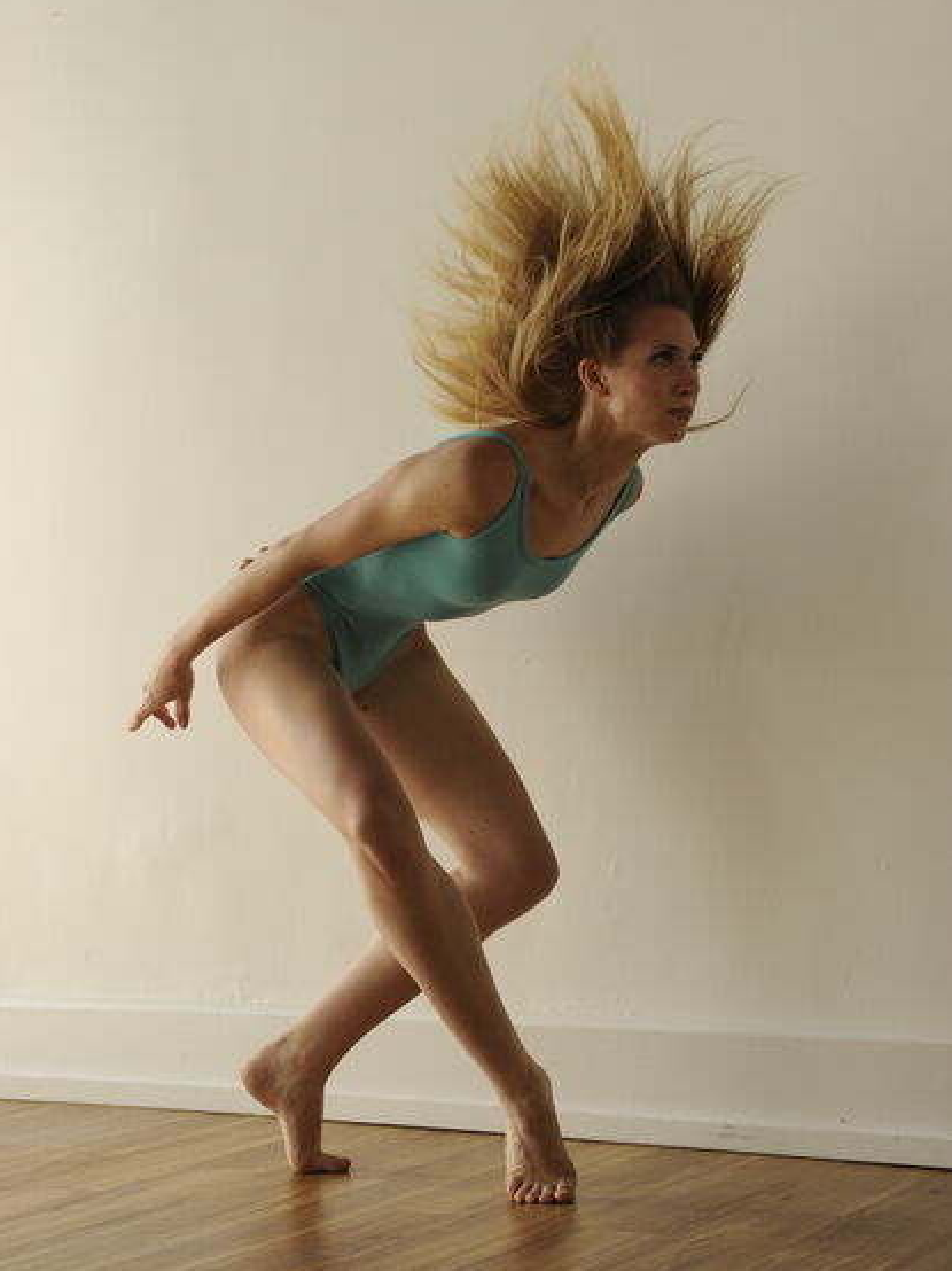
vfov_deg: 28.5
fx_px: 2495
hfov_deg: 21.6
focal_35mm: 68
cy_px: 548
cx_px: 476
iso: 1000
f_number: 4
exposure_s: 1/800
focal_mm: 62
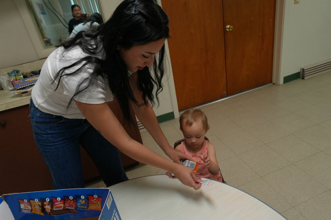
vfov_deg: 53.1
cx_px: 166
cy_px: 110
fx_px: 221
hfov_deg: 73.7
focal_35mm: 24
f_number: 4
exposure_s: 1/160
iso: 1250
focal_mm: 16
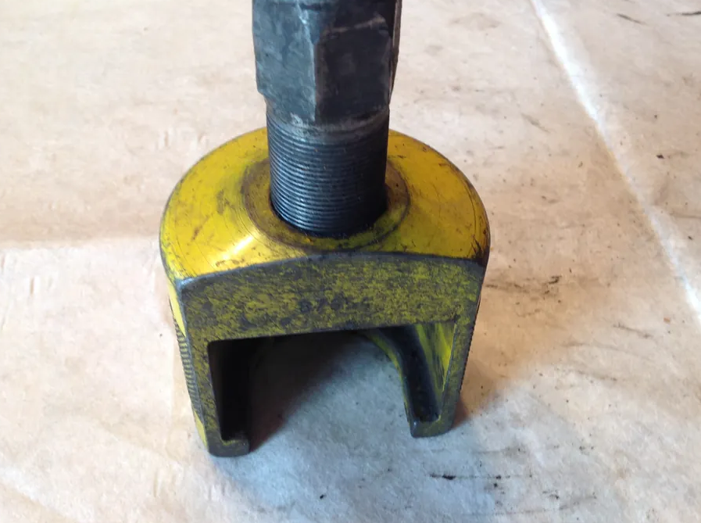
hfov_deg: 47.9
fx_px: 788
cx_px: 367
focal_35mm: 39
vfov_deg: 36.7
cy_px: 237
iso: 50
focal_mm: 4.28
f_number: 2.4
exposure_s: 1/17
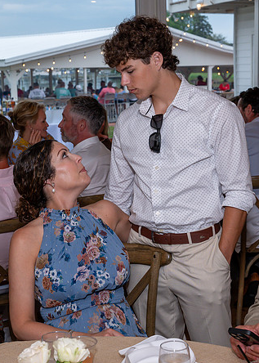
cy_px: 179
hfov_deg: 20.6
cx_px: 158
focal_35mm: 69
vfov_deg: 28.6
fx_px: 711
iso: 500
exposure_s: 1/250
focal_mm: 44
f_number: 7.1
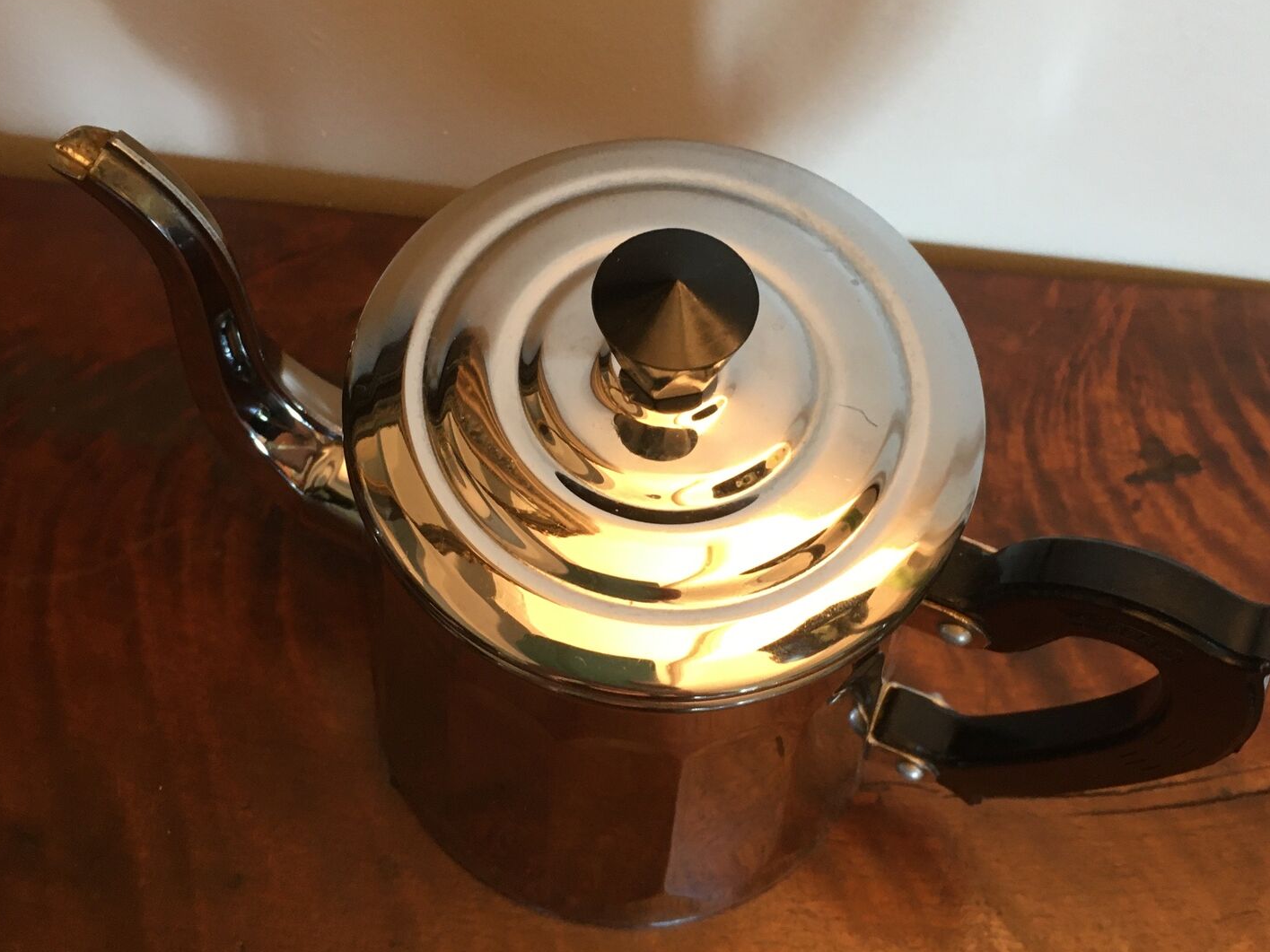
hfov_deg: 45.8
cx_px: 636
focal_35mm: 41
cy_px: 487
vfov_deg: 35.1
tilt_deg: -64.3
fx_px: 1504
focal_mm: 4.15
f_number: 2.2
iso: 125
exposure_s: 1/33
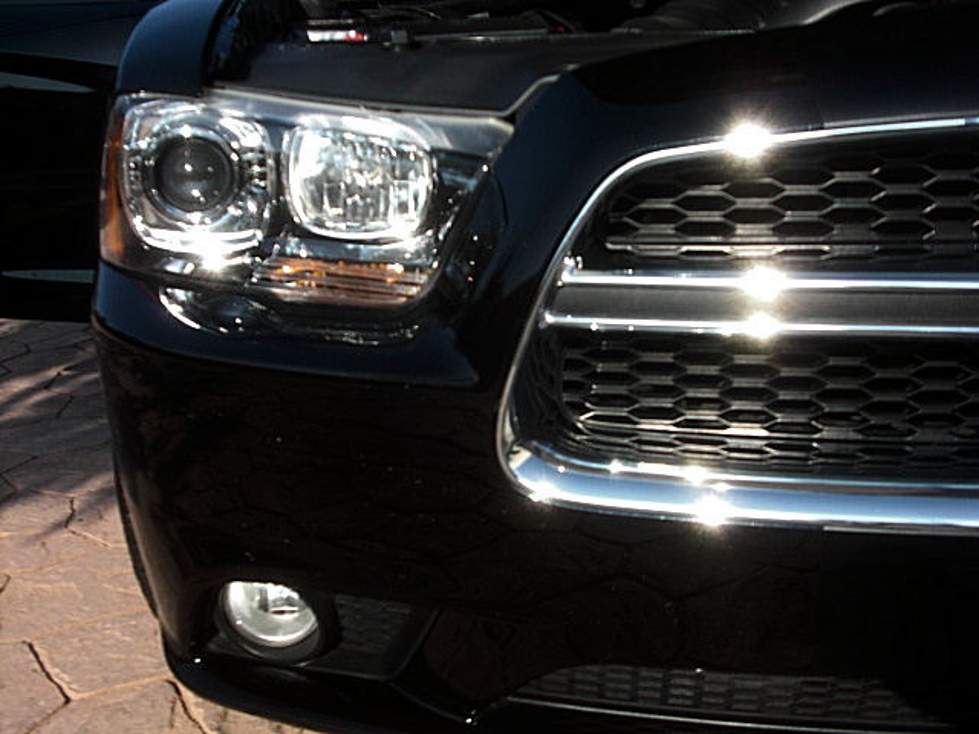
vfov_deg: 33.6
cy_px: 367
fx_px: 1216
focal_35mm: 43
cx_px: 490
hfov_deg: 43.9
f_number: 3.1
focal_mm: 7.6
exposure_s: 1/400
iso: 50
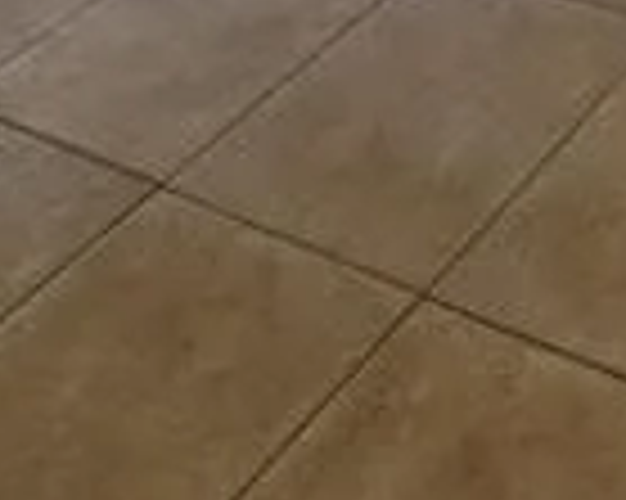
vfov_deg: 15.0
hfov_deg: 21.4
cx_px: 973
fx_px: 1352
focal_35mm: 73
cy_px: -617
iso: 64
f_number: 2.2
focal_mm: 2.2
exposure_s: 1/155
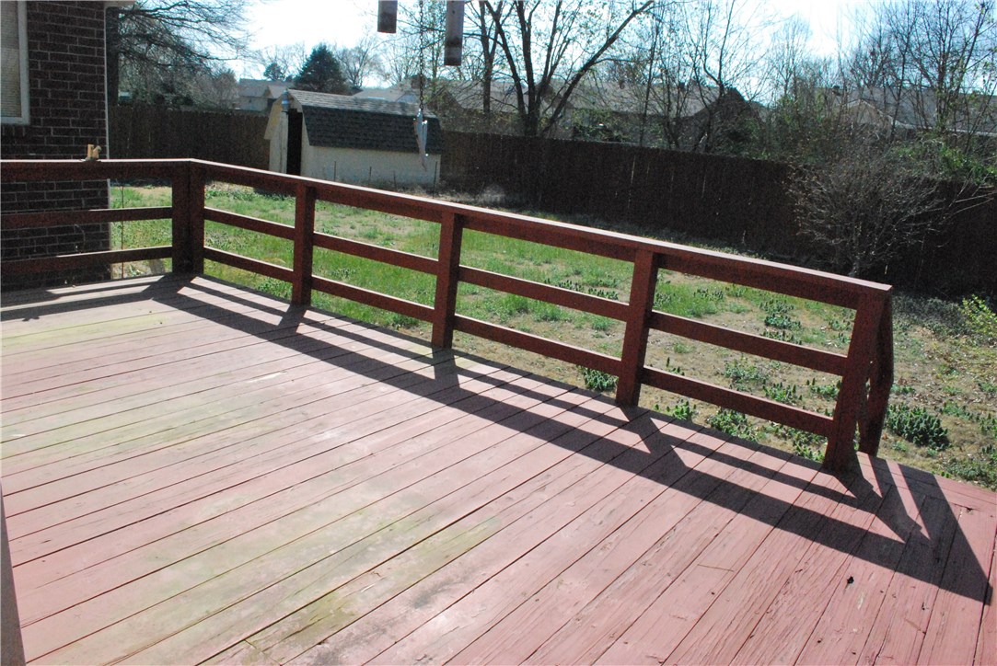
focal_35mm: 27
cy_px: 333
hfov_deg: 67.3
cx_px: 498
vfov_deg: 48.0
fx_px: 748
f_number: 18
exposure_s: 1/1250
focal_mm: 18
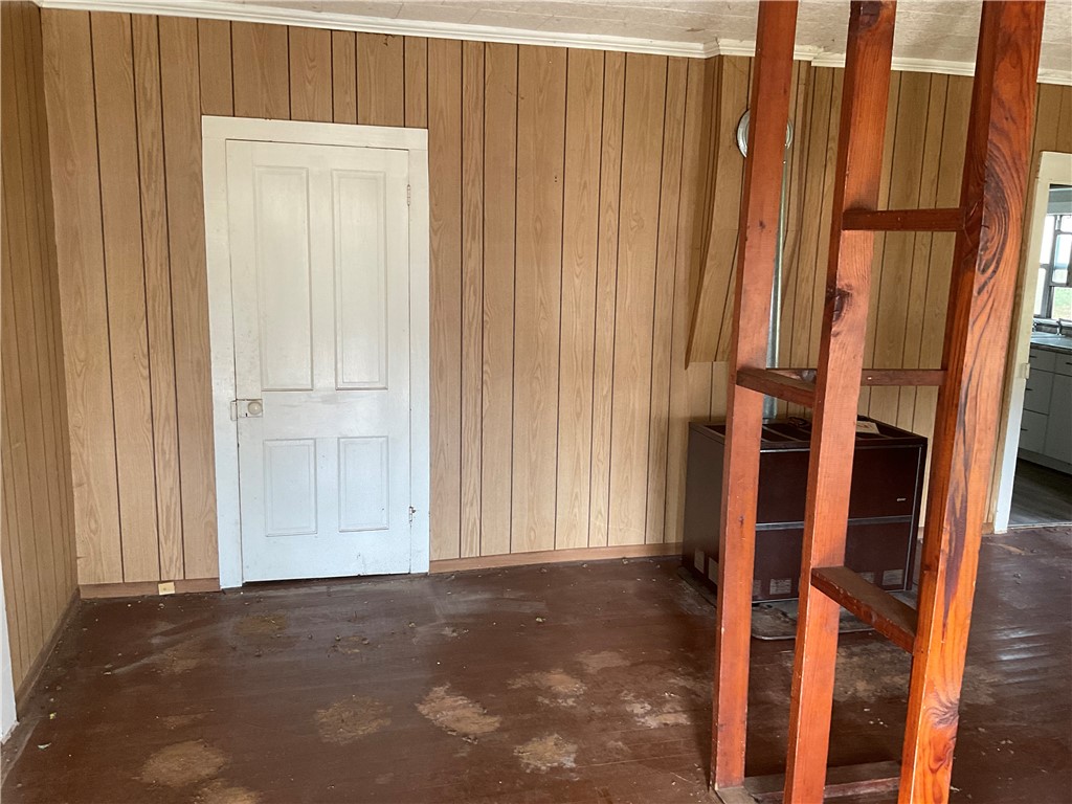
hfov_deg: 61.7
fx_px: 898
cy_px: 402
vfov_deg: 48.2
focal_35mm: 29
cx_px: 536
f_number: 1.8
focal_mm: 3
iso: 100
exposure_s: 1/60
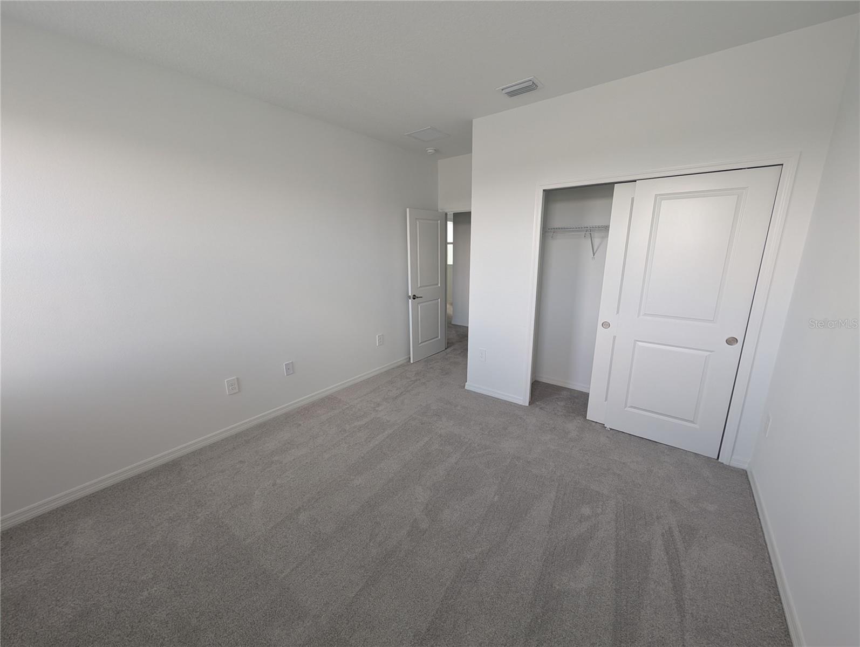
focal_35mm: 12
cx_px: 430
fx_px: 299
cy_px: 324
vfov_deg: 94.6
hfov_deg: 110.5
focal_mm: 2.02
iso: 54
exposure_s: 1/38
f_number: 1.7
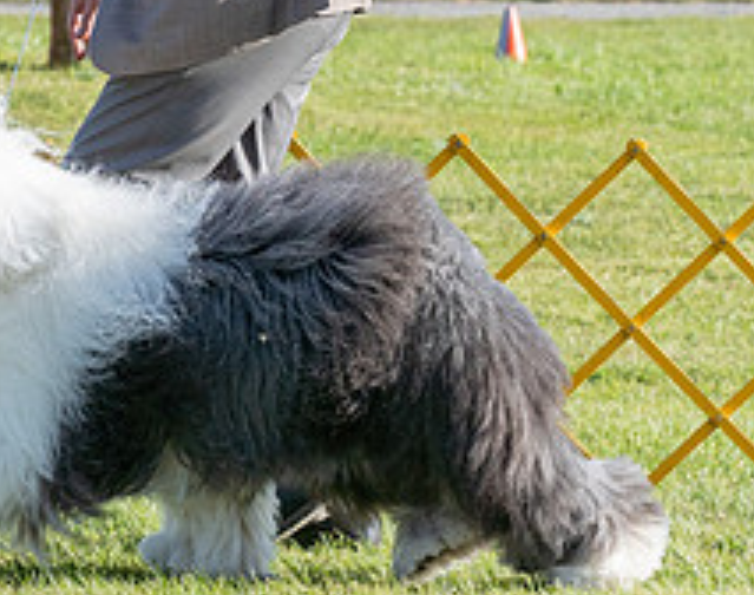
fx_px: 9787
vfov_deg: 3.5
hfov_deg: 4.4
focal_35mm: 441
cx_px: -65
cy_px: 83
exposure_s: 1/1250
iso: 500
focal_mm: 122
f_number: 6.3
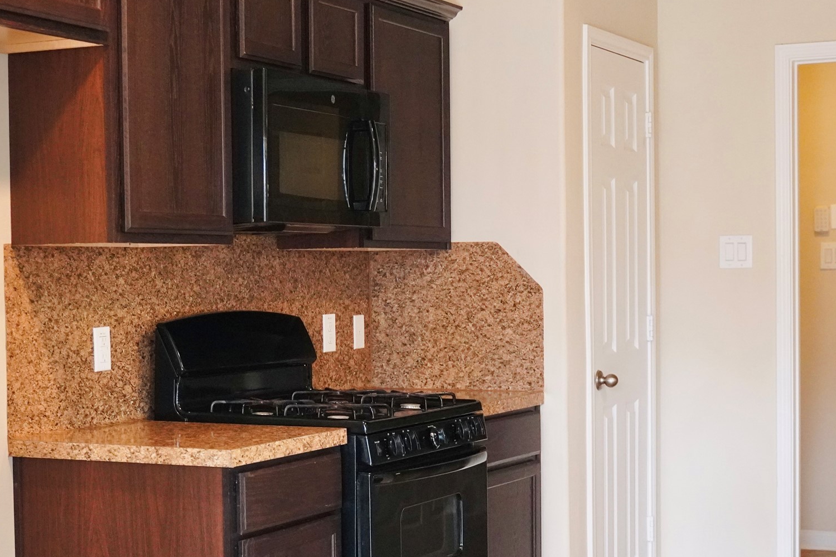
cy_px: 361
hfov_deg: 28.1
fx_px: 1665
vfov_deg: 18.9
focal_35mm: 72
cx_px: 359
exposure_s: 1/160
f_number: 2.8
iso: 4000
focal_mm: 33
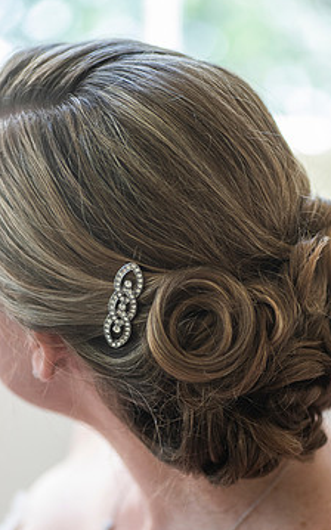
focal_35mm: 115
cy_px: 325
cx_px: 185
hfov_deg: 11.4
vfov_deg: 18.1
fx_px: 1662
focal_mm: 90
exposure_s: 1/250
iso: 640
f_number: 3.2
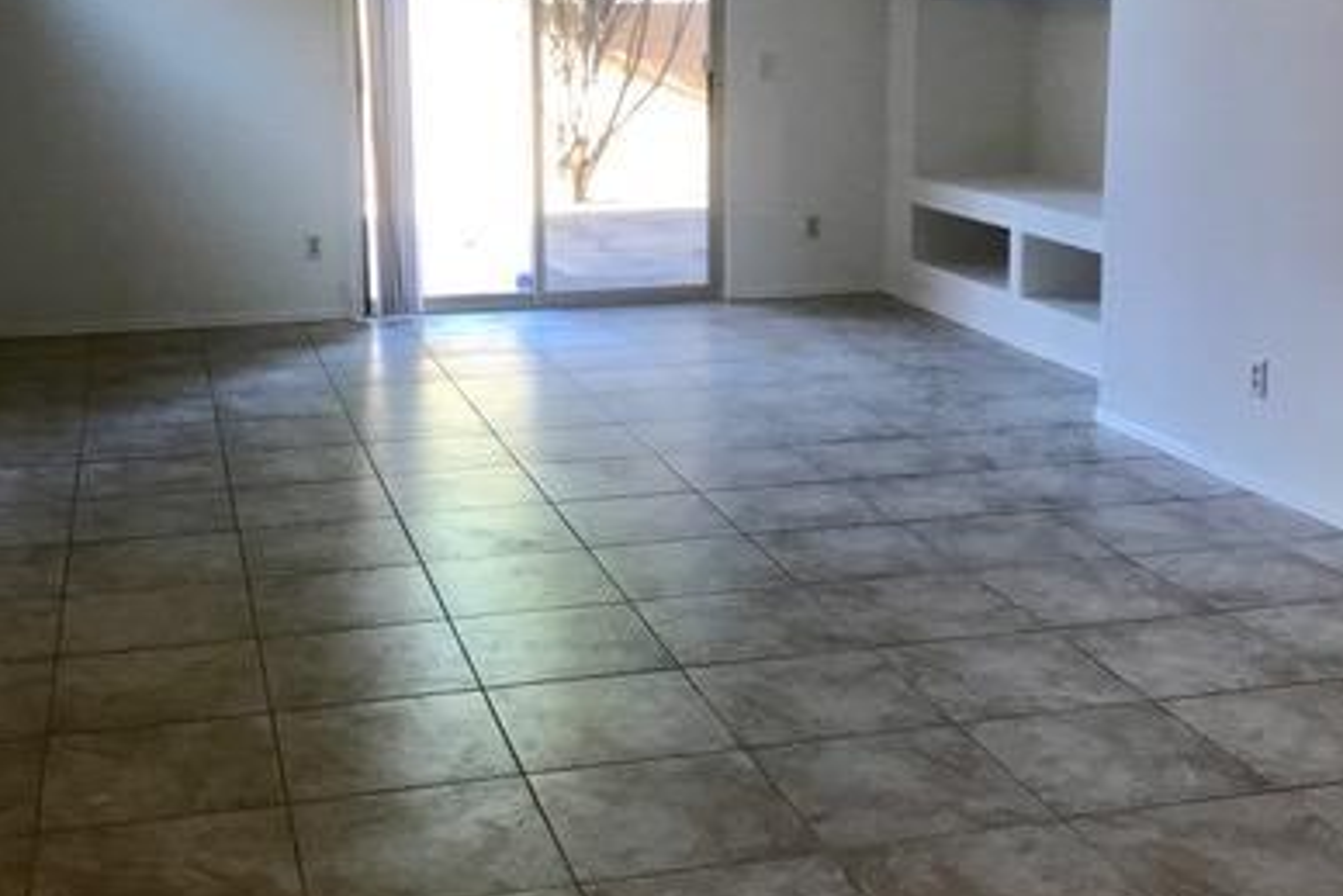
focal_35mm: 48
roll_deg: +0.8
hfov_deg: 41.0
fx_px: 1791
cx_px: 599
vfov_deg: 27.9
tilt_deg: -9.6
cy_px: 308
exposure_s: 1/30
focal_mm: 3.99
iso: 32
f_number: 1.8
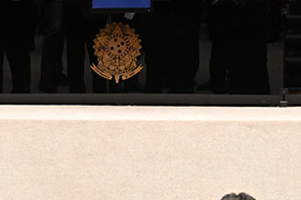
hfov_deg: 6.7
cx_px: 109
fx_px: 2563
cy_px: 66
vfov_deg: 4.5
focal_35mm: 307
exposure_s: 1/160
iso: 3200
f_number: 4
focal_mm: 70
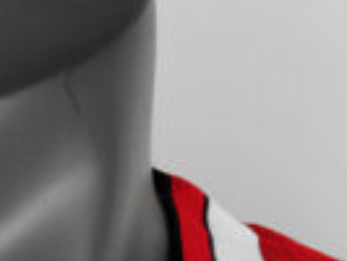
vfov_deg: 12.3
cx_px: -151
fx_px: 1174
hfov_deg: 15.7
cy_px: 347
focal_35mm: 117
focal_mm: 5.58
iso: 125
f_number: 1.8
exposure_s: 1/100
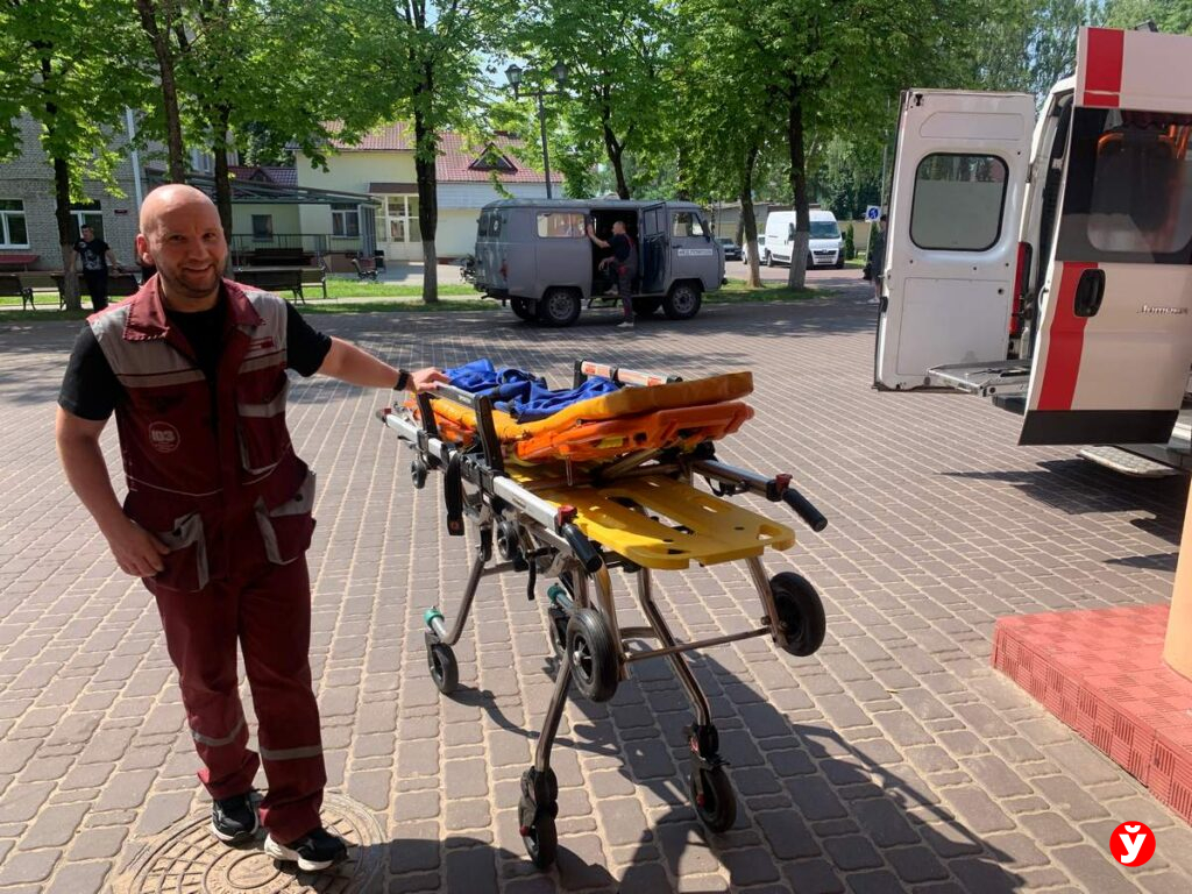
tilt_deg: -12.9
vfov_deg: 53.1
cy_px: 447
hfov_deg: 67.3
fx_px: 895
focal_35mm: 26
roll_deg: -1.9
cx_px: 596
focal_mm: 4.25
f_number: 1.8
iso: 25
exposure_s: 1/802
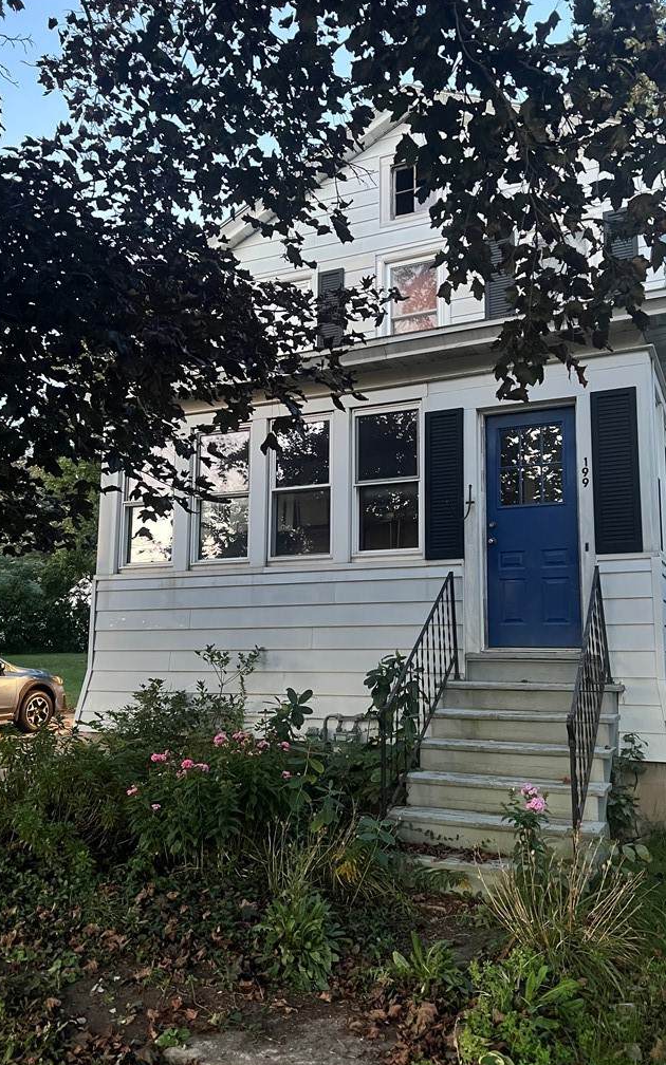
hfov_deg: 44.3
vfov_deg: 66.5
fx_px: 813
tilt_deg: +9.8
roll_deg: -0.2
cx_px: 396
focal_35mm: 28
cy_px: 534
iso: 500
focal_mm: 5.7
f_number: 1.5
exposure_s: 1/40
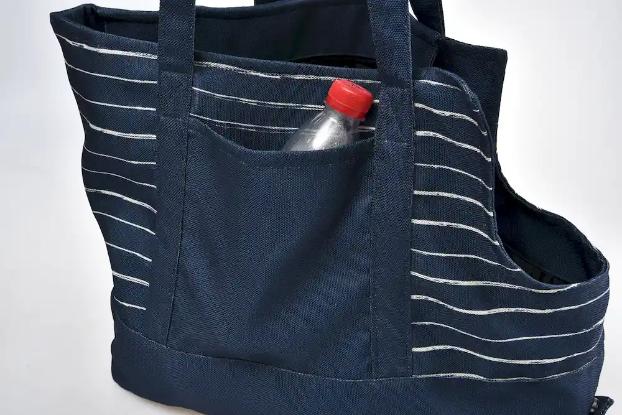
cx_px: 311
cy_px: 208
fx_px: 829
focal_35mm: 48
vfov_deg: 28.1
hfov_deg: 41.1
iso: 250
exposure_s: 1/125
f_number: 11
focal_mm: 48
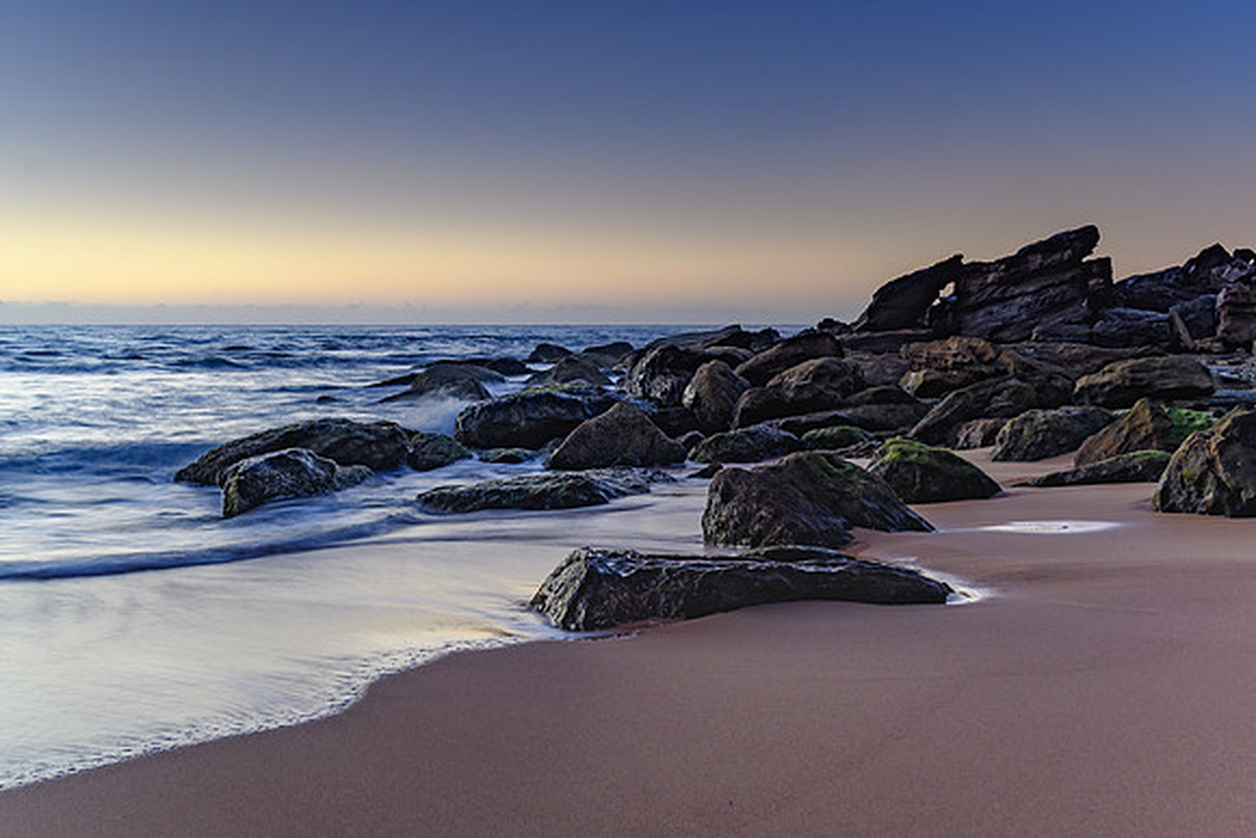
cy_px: 409
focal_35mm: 39
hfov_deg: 49.5
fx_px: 1361
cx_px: 643
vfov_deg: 34.2
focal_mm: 25
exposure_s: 1/1.67
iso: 80
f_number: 9
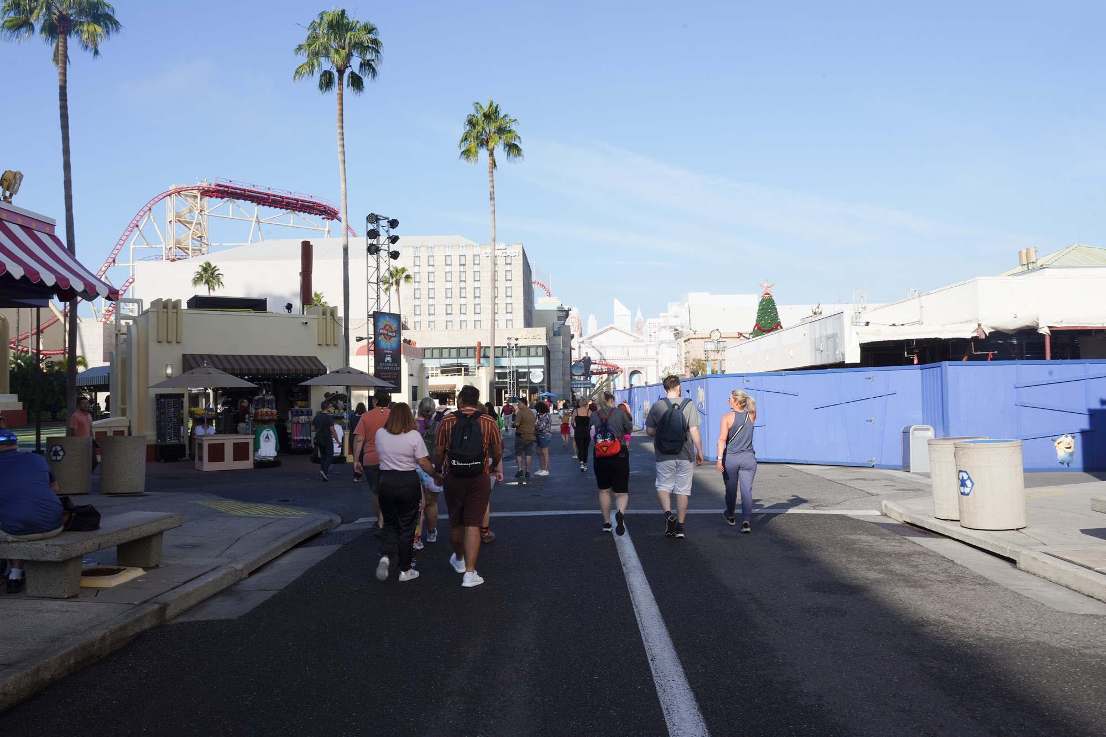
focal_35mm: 28
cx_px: 553
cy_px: 368
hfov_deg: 65.5
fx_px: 860
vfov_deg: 46.4
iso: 200
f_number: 20
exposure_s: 1/100
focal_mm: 28
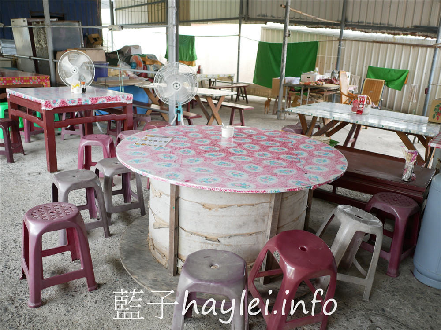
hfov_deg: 60.0
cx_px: 220
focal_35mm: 30
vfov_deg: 46.8
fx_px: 382
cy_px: 165
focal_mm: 15
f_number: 1.7
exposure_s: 1/80
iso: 200
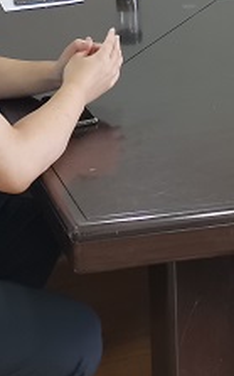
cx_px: 236
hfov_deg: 13.0
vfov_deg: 19.7
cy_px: -83
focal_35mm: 99
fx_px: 1012
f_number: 1.8
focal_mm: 4.75
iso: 200
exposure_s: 1/50
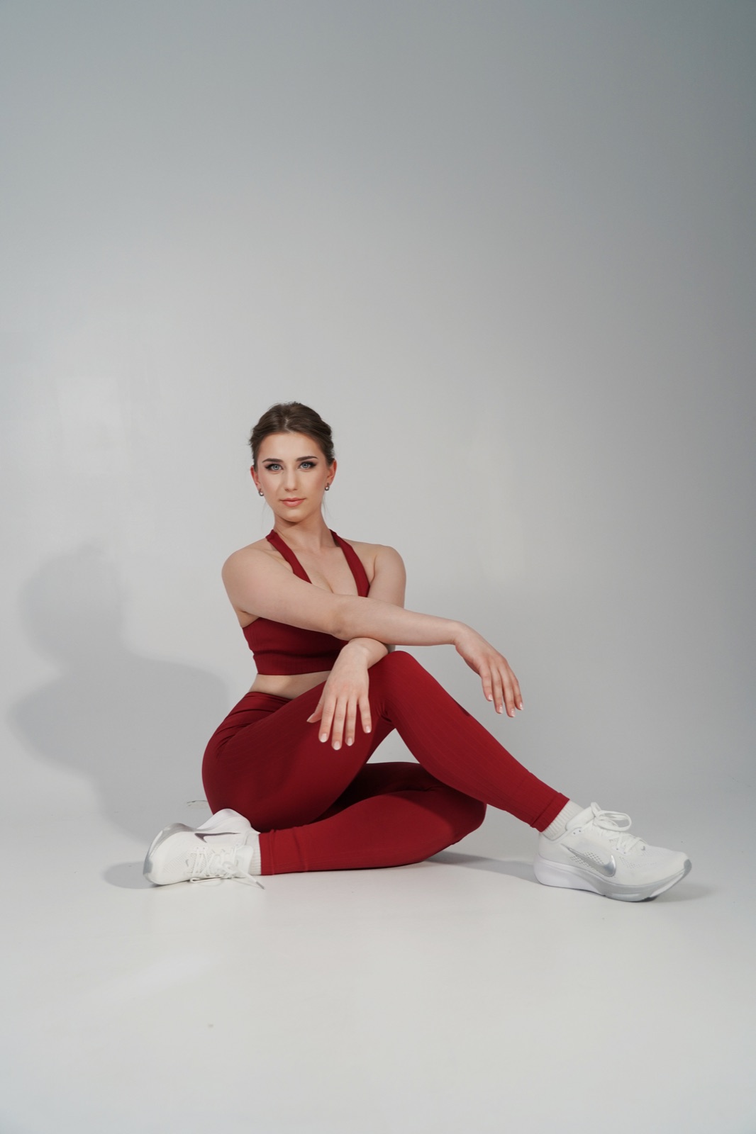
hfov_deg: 41.1
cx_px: 378
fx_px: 1008
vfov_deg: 58.7
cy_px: 567
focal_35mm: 32
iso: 320
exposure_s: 1/160
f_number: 4
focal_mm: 32
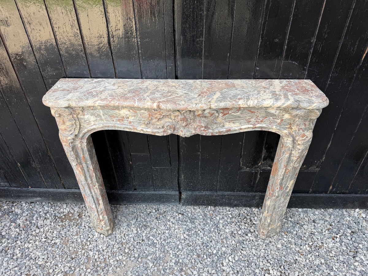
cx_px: 184
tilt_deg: -37.1
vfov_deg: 56.8
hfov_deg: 71.6
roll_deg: +1.1
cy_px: 138
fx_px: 255
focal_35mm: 24
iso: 64
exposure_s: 1/148
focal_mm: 6.76
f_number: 1.78
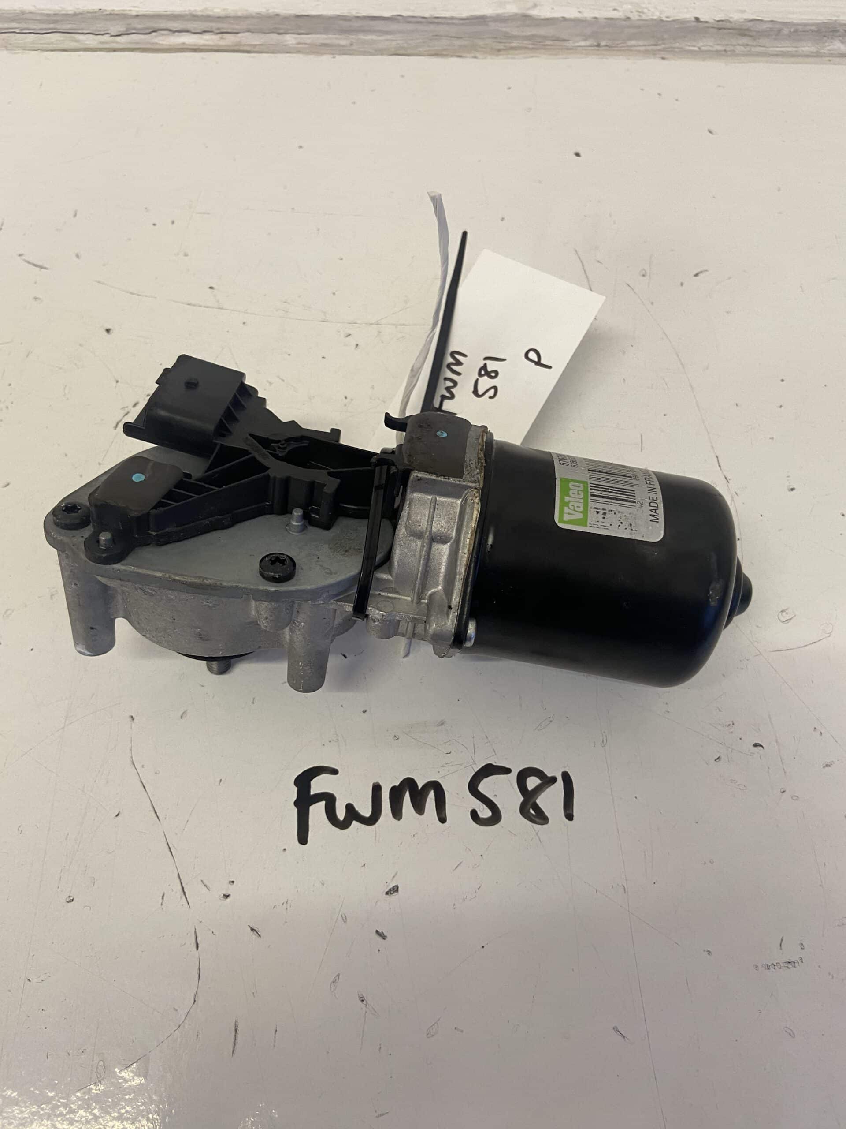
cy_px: 564
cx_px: 423
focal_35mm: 26
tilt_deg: -65.8
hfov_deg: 53.1
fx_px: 847
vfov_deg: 67.3
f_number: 1.8
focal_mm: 4.25
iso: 100
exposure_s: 1/50
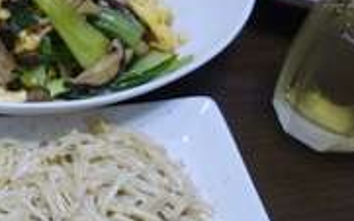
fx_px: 762
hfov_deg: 23.1
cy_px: 114
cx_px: -113
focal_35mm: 79
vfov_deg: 16.5
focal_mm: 10.4
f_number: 1.8
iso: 250
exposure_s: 1/30
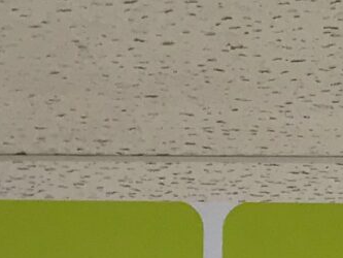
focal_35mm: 215
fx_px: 2131
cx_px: 624
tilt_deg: +5.7
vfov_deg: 6.3
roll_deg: +0.3
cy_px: 808
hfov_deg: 8.8
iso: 25
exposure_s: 1/40
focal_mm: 3.99
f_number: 1.8
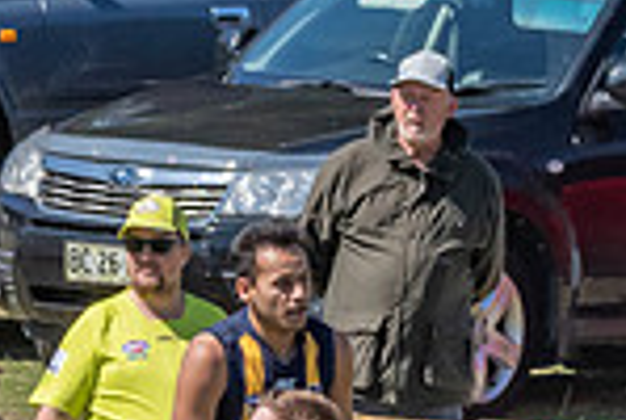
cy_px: 683
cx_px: 1069
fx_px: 37809
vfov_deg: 0.6
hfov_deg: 0.9
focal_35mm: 2170
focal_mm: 260
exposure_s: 1/1600
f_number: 13
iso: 800
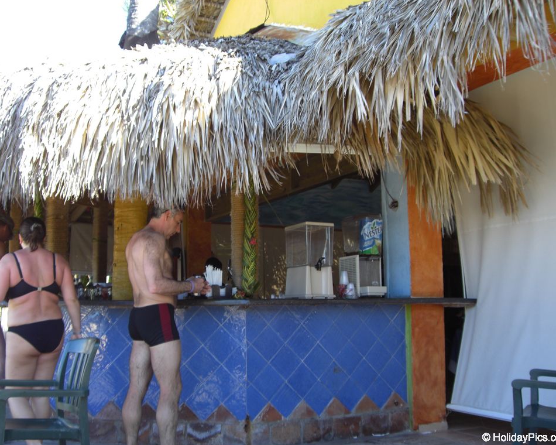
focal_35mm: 40
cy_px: 222
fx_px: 658
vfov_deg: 37.3
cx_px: 267
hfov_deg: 45.8
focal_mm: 6.2
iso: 64
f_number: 2.7
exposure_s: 1/100
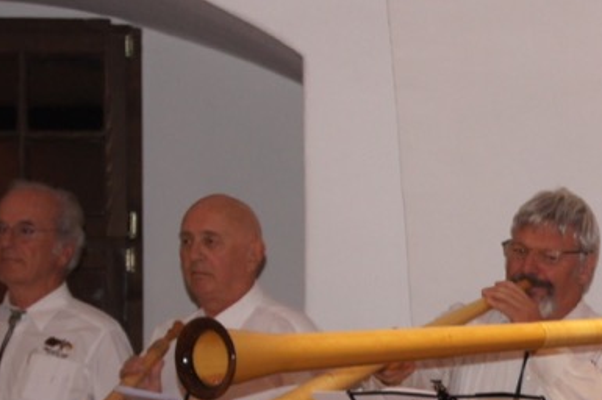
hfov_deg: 9.3
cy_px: 430
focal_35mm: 219
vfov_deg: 6.2
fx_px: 3664
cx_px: 726
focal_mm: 55
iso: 800
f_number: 5.6
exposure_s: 1/80
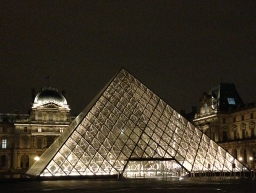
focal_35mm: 51
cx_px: 147
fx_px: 377
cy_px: 122
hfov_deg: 37.4
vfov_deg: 28.5
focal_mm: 4.13
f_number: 2.4
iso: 800
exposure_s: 1/15
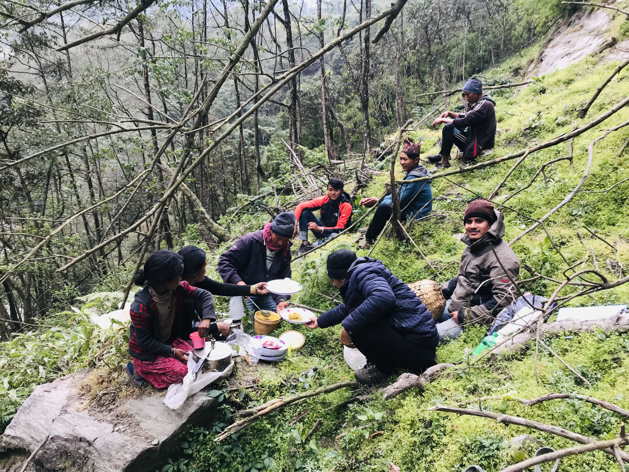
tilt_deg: -12.9
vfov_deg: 49.7
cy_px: 236
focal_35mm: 28
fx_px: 509
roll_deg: -6.7
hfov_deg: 63.4
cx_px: 314
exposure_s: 1/100
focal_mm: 3.99
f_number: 1.8
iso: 32
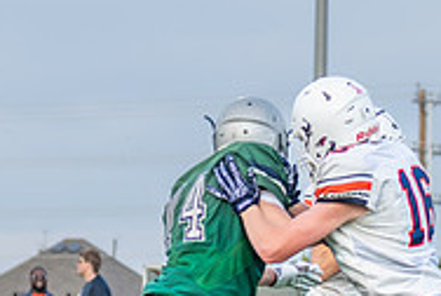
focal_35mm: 427
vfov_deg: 3.2
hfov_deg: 4.8
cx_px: 322
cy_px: 377
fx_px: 5239
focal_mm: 70
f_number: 2.8
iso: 500
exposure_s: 1/1600
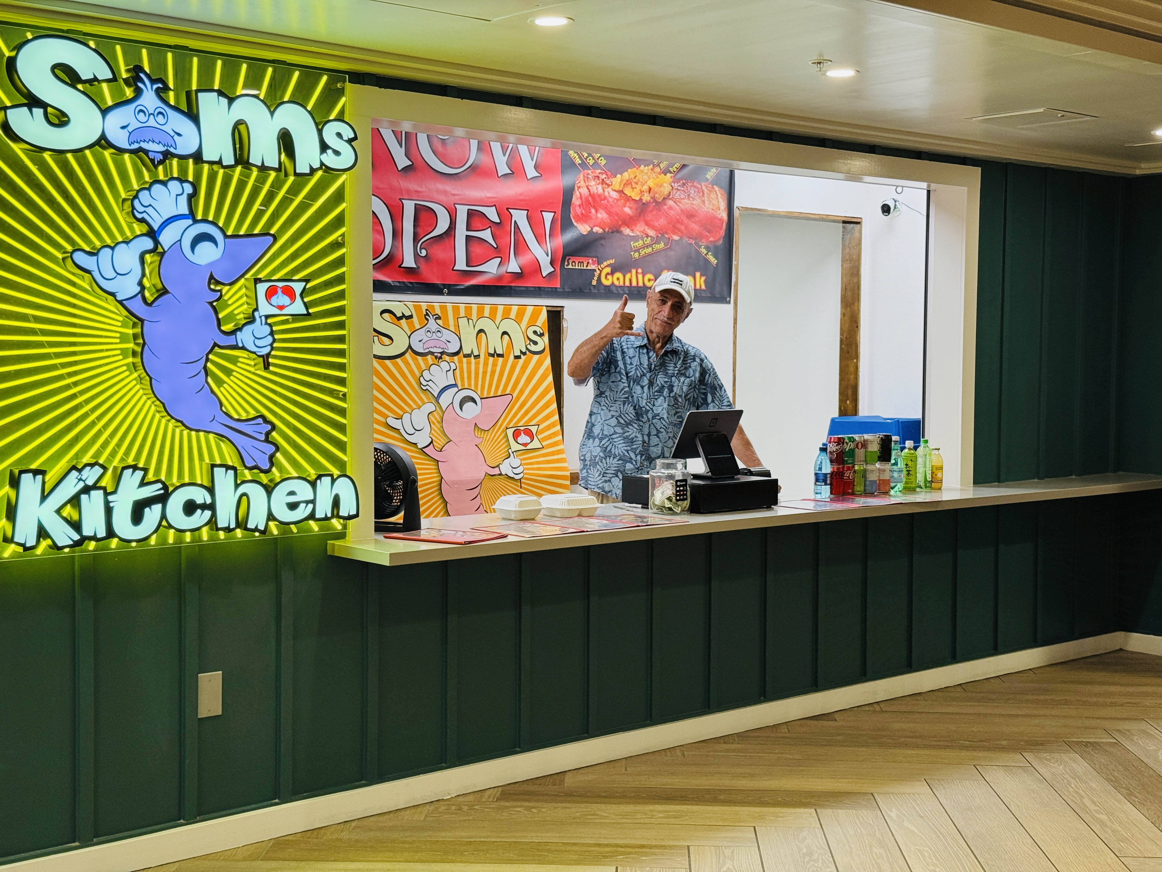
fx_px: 1611
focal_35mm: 48
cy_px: 436
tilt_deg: -3.1
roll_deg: -0.1
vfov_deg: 30.3
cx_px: 581
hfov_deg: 39.7
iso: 80
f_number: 1.78
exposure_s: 1/120
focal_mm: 6.76
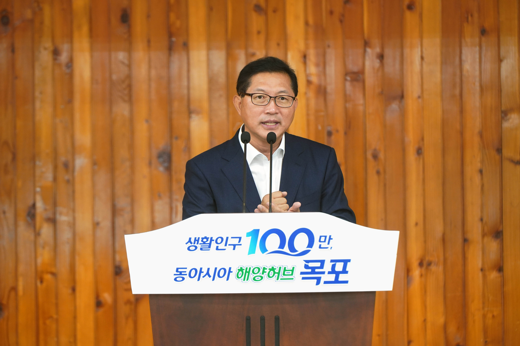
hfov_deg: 11.4
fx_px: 2600
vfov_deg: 7.6
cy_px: 173
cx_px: 260
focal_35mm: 180
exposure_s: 1/160
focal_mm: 180
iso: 2500
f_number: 4
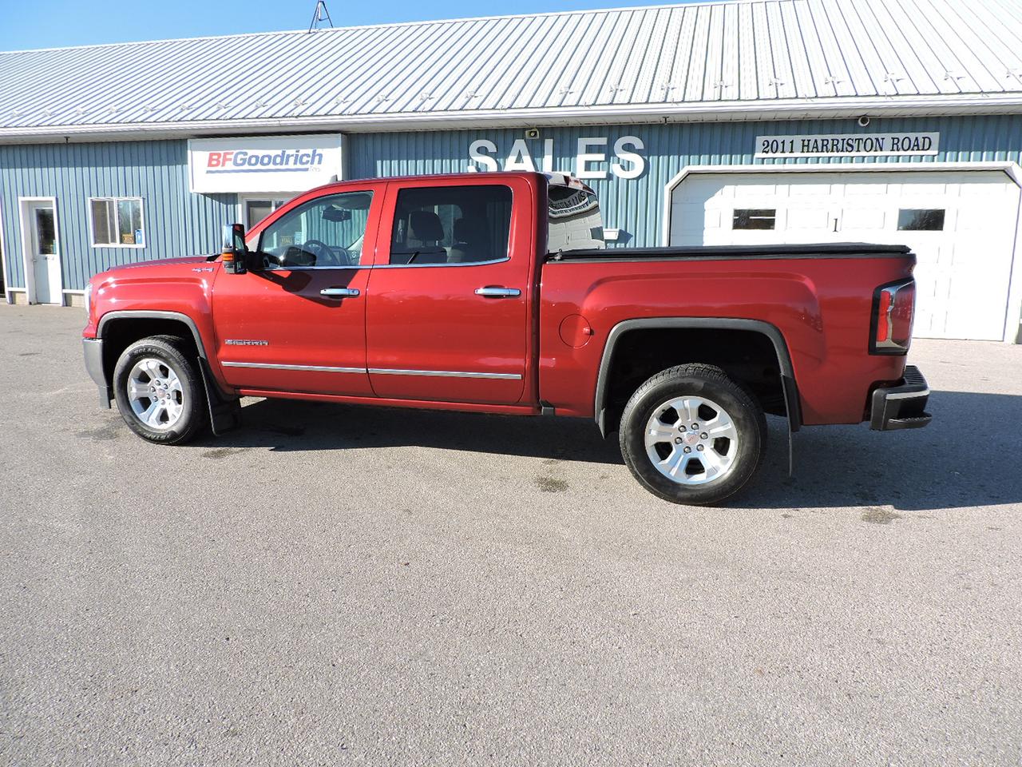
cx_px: 511
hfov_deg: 71.6
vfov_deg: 56.8
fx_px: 709
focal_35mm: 24
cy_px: 384
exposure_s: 1/640
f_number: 3
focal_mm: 4.3
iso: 100
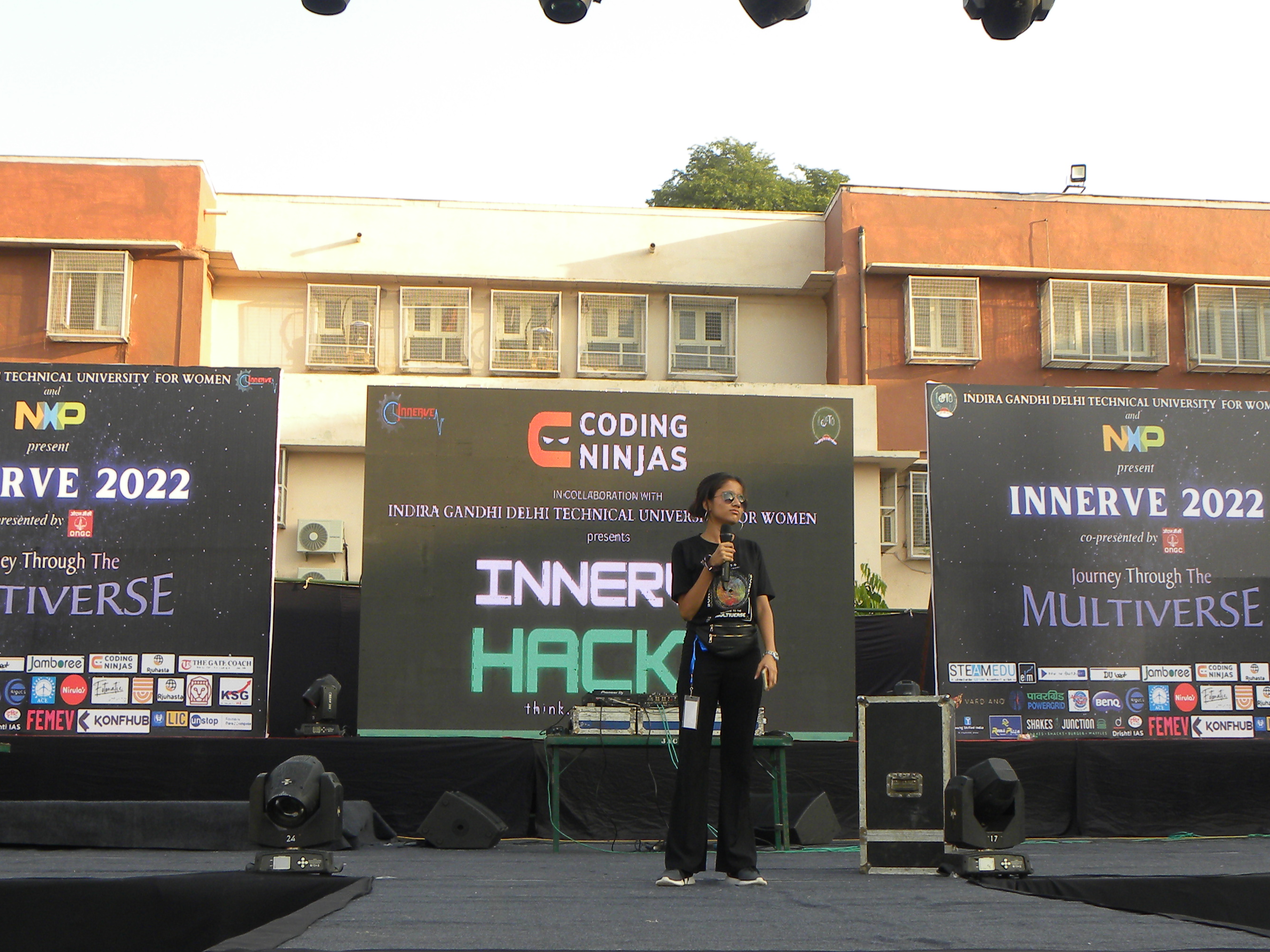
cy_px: 533
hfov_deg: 38.9
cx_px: 688
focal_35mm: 49
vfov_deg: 29.6
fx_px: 1798
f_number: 4
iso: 64
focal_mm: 5.9
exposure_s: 1/96.2
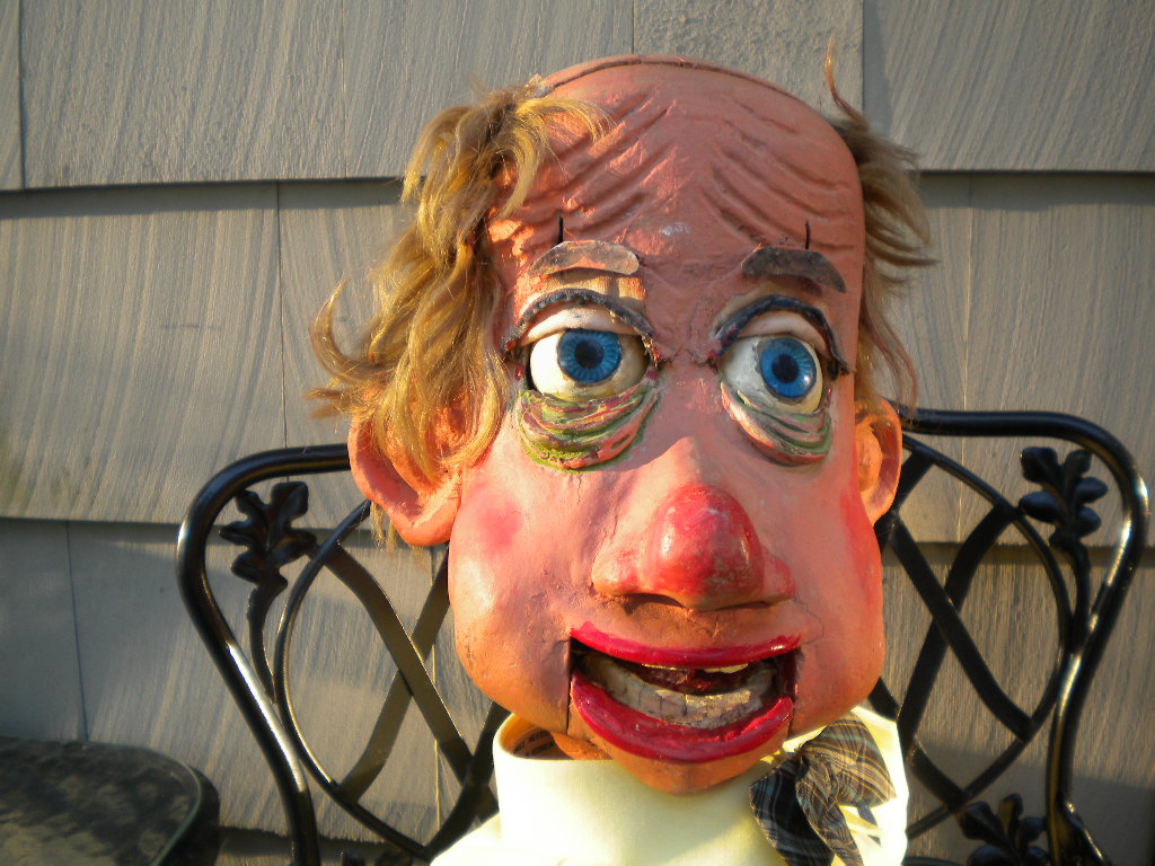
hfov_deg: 52.6
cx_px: 578
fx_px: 1168
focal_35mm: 35
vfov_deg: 40.7
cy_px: 433
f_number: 3.1
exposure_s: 1/57.5
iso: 80
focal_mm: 6.3
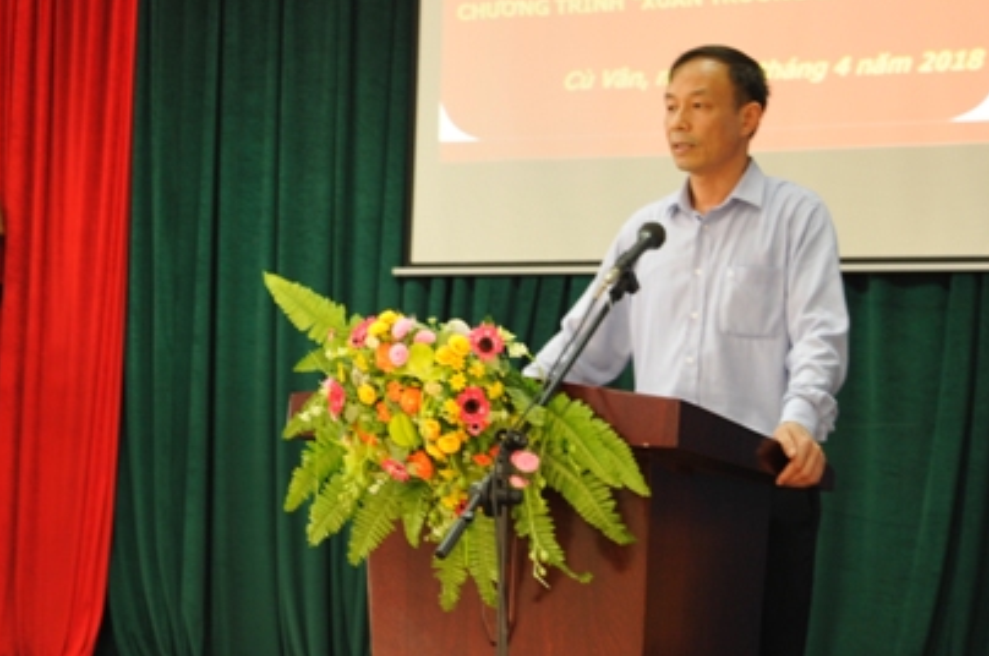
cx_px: 240
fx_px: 2085
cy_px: 192
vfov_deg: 17.8
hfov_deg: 26.3
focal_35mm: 76
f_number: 4
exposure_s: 1/13
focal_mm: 32
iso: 400
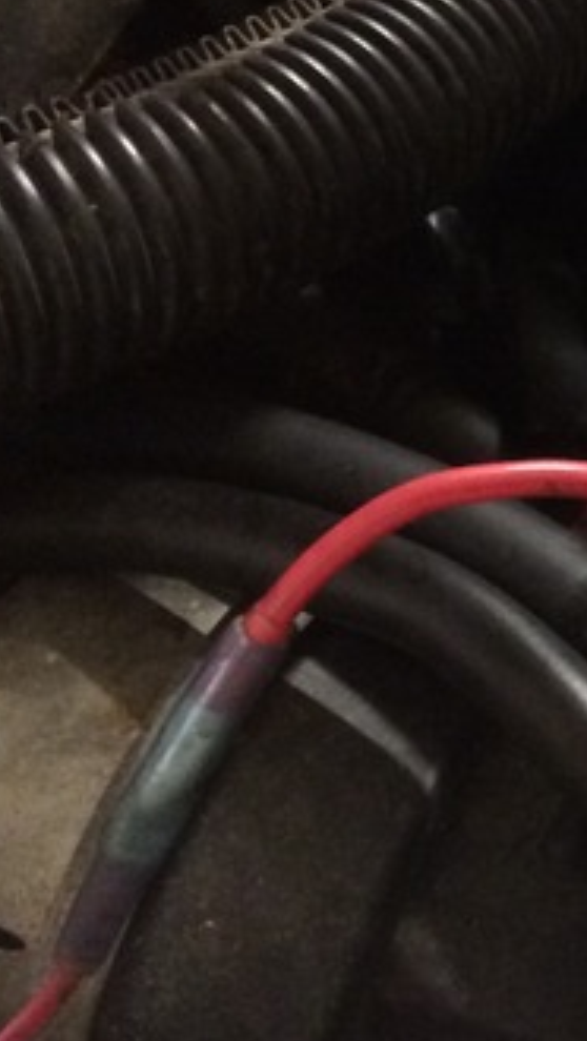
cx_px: 1319
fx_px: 2708
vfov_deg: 21.5
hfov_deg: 10.8
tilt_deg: -51.6
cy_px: 183
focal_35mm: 98
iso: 320
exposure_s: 1/15
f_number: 2.2
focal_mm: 4.15
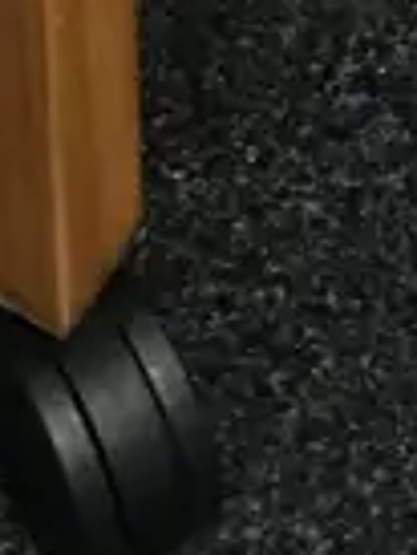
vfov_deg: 7.3
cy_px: -1442
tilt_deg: -30.7
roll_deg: +1.8
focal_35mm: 217
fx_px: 3480
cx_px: 117
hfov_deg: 6.9
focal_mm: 4.15
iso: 64
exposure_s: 1/17
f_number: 2.2
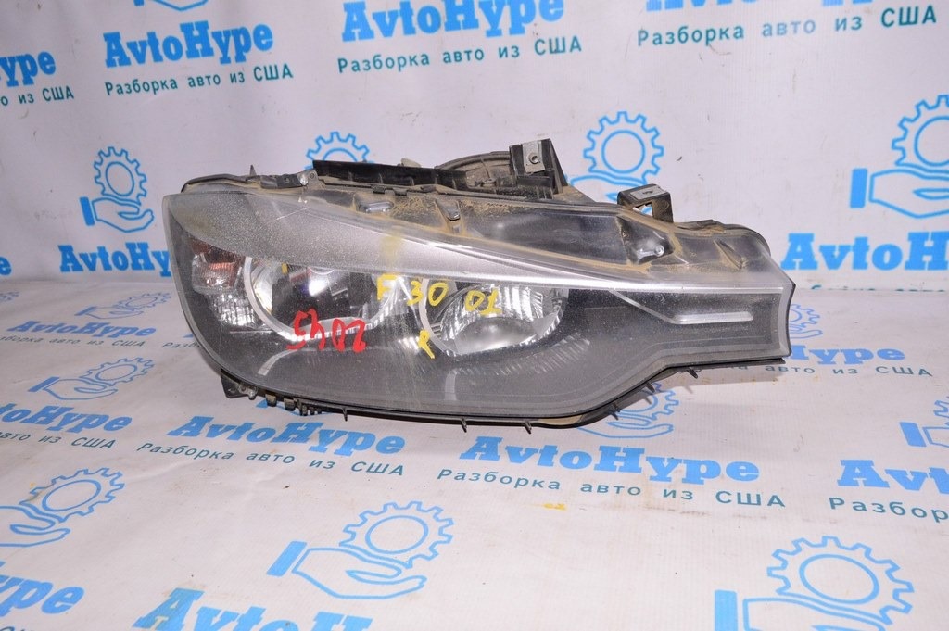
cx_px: 474
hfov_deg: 62.0
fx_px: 790
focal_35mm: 30
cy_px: 316
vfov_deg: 43.5
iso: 1600
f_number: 8
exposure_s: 1/200
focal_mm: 20
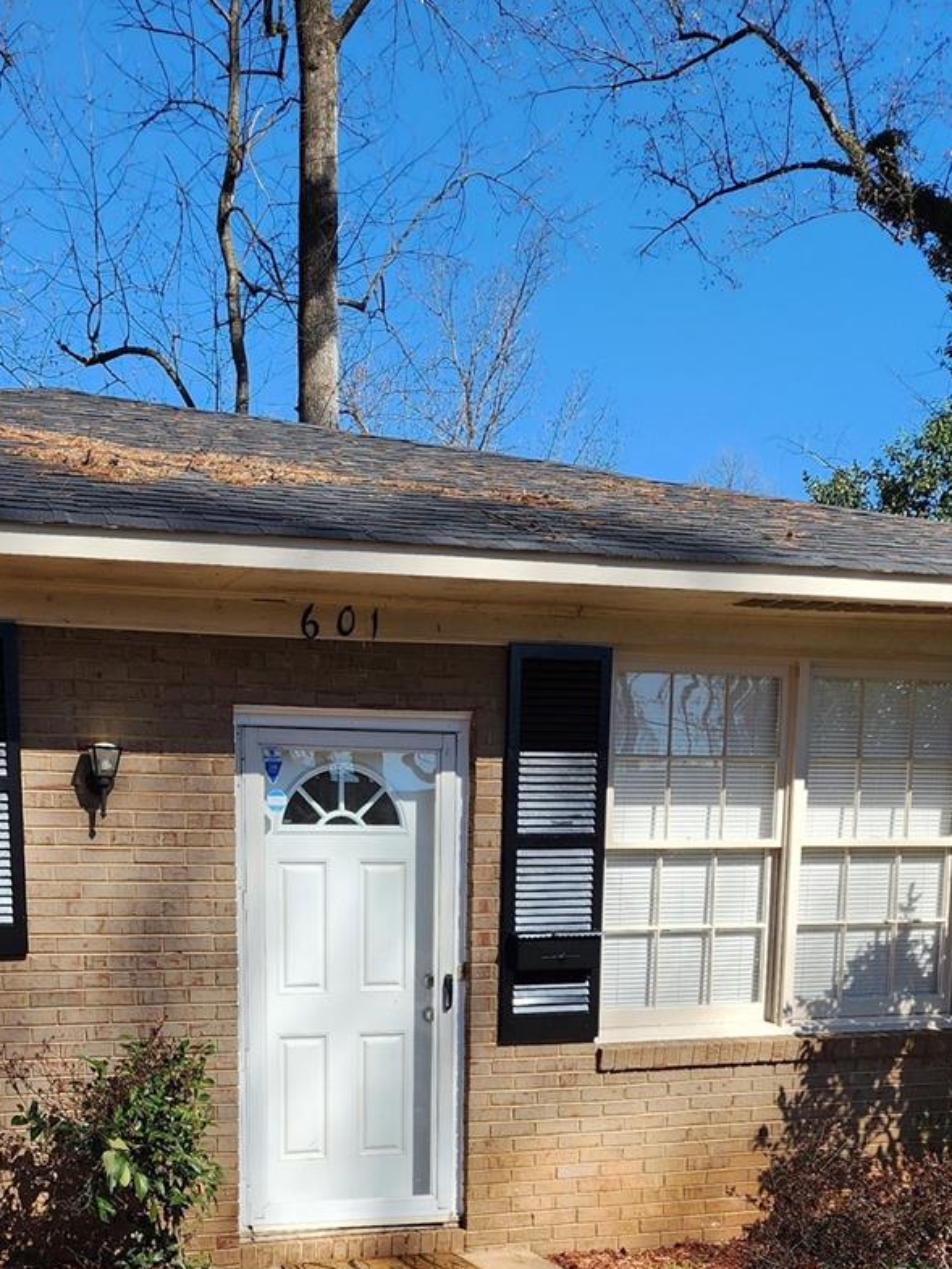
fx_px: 1650
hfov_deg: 32.0
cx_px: 348
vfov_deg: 39.3
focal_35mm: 45
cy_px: 1119
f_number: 1.8
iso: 12
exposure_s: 1/746
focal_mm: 6.4
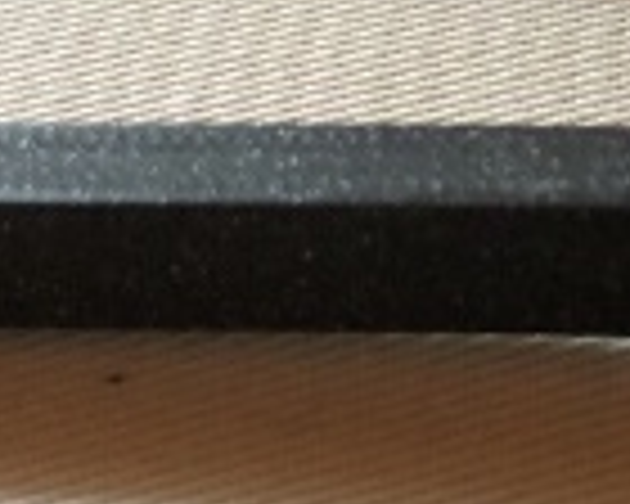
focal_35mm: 104
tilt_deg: -36.3
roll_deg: +1.2
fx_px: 1939
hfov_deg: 18.2
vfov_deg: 14.3
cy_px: -104
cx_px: 533
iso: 80
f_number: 1.8
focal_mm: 4
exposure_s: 1/7
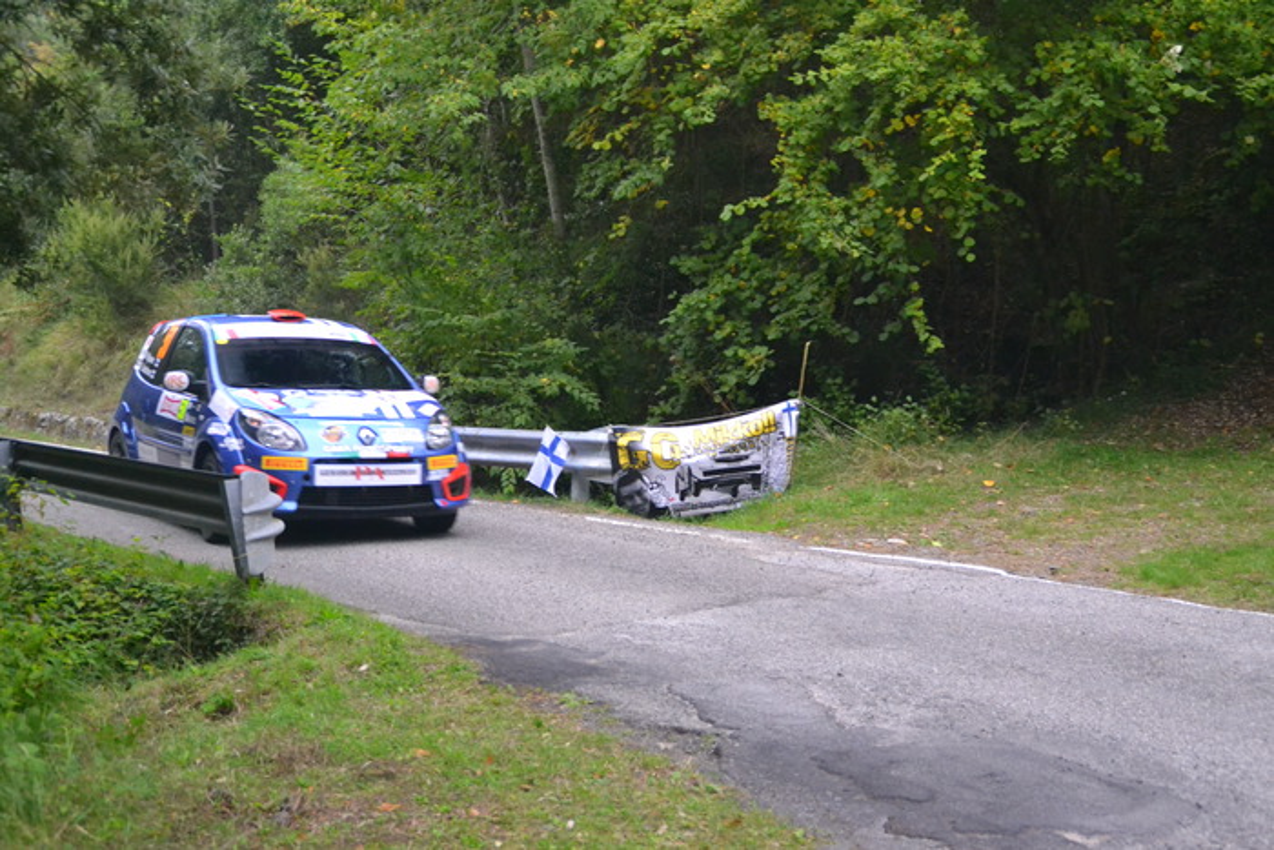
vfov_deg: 23.8
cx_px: 637
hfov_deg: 35.0
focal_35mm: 57
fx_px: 2017
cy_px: 425
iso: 3200
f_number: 4.5
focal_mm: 38
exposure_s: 1/200
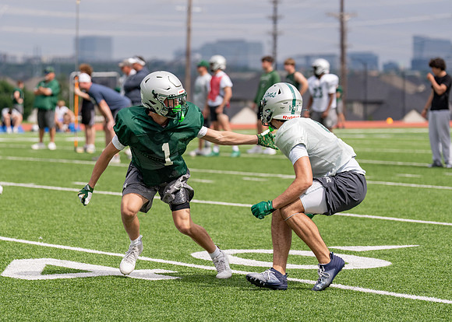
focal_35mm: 155
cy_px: 178
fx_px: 1988
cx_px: 164
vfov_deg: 9.3
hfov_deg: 13.0
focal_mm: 114
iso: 125
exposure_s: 1/4000
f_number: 2.8
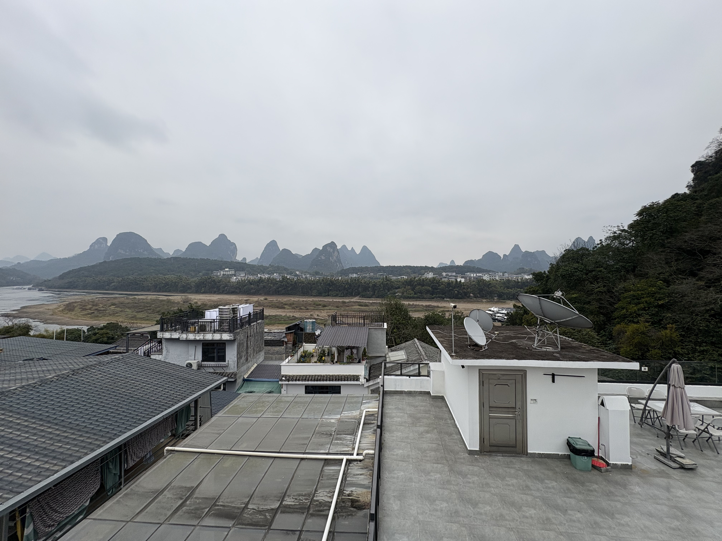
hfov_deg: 102.1
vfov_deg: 85.7
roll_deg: +0.2
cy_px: 270
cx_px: 361
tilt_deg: +1.3
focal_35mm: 14
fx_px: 292
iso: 40
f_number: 2.2
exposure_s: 1/1449
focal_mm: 2.22
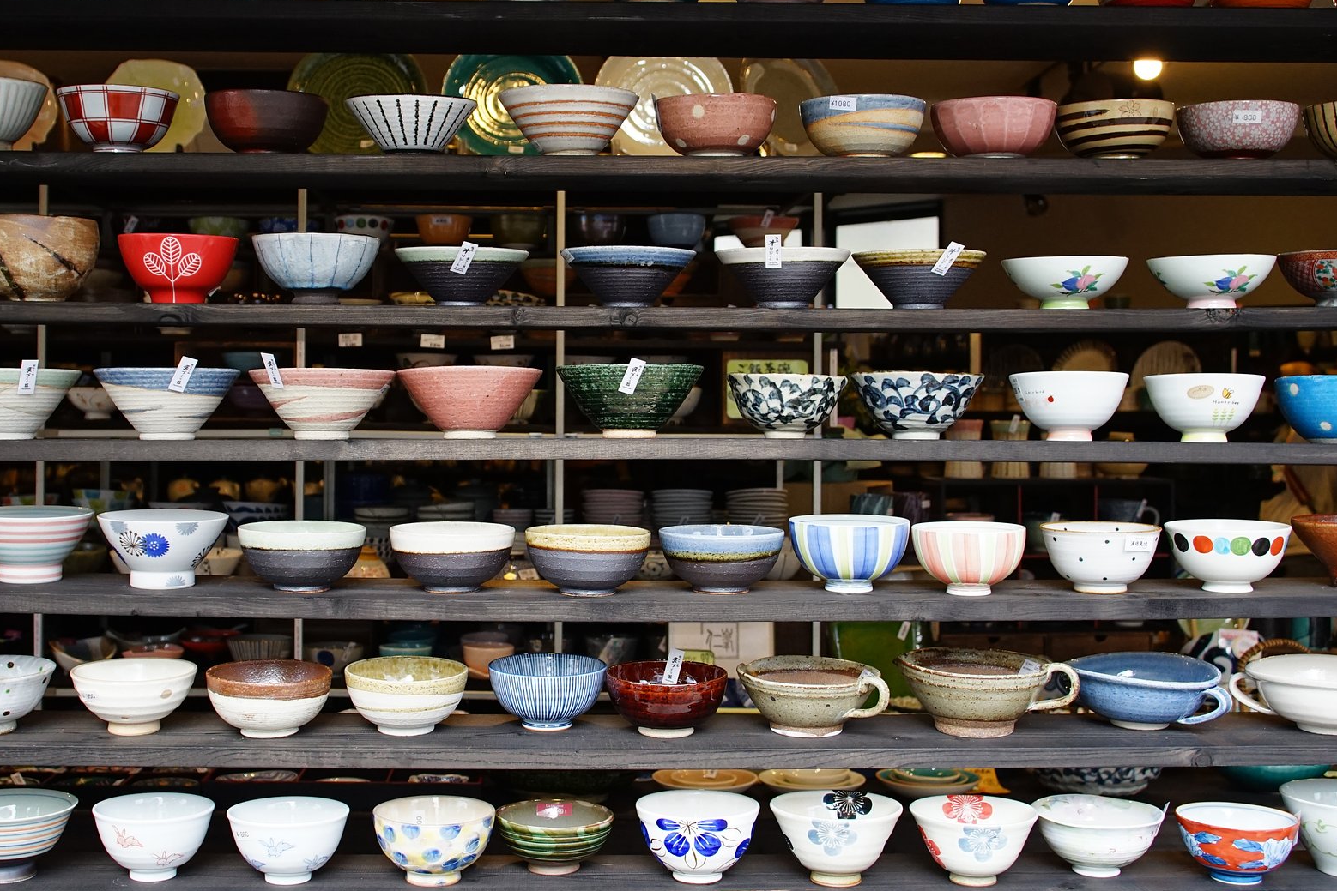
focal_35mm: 46
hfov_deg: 42.7
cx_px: 586
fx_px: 1708
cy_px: 394
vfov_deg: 29.2
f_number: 6.3
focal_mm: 35
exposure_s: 1/125
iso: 1250
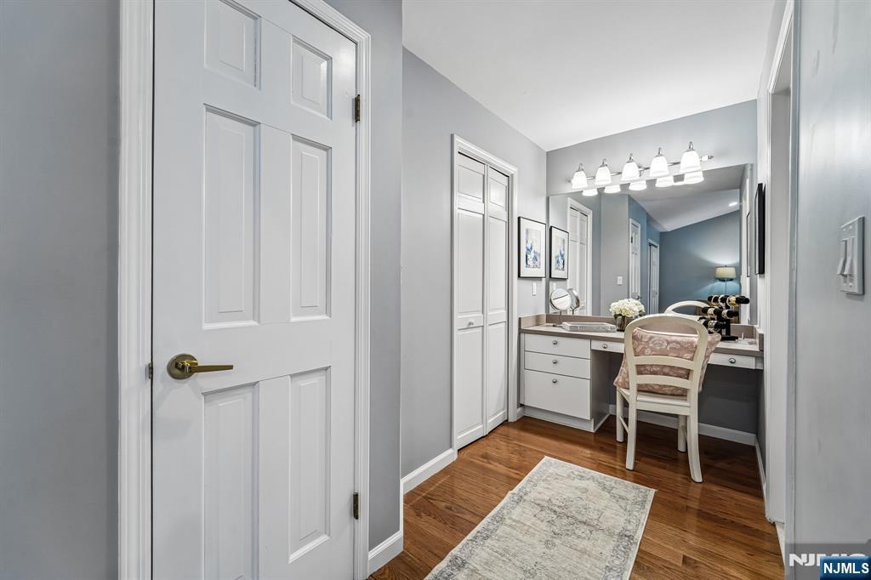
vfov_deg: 81.2
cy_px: 290
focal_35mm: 14
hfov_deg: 104.3
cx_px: 436
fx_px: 339
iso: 400
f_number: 8
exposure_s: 1/20
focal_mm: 14
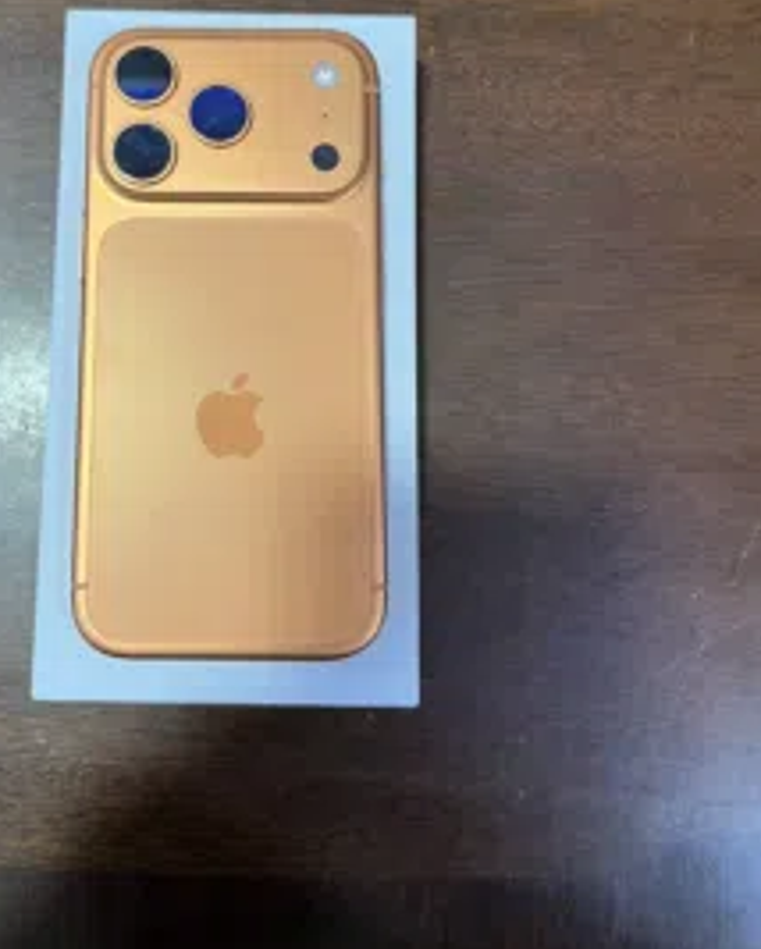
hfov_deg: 38.8
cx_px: 256
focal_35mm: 38
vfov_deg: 46.8
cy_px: 288
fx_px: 1069
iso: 80
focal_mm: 5.1
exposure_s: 1/50
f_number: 1.6
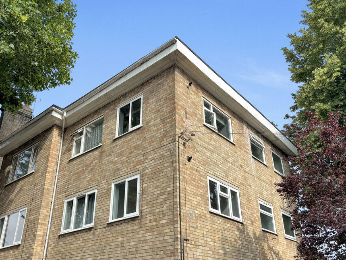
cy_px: 153
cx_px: 166
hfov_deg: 58.3
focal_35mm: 31
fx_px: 310
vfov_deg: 45.2
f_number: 1.6
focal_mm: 5.96
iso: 50
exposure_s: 1/2062
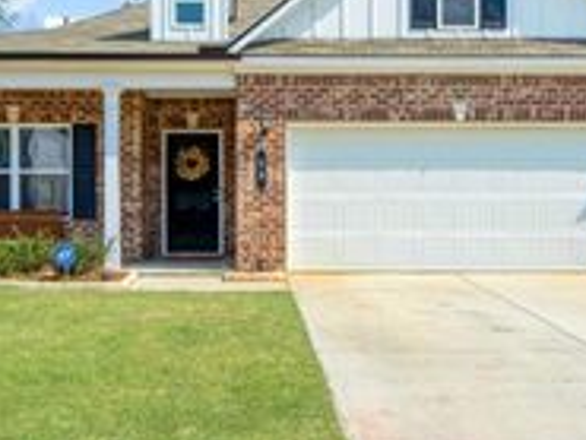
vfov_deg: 28.1
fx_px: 881
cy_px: 201
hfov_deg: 36.7
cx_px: 253
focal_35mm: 52
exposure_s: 1/250
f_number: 8
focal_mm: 20
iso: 100
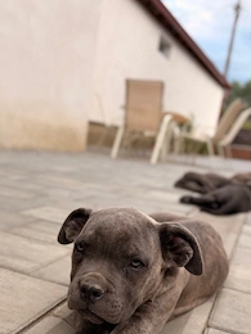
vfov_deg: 45.0
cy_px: 256
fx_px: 387
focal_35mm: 40
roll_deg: -6.2
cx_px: 82
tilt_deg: -16.9
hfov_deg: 35.6
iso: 50
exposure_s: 1/739
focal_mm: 5.96
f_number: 1.6
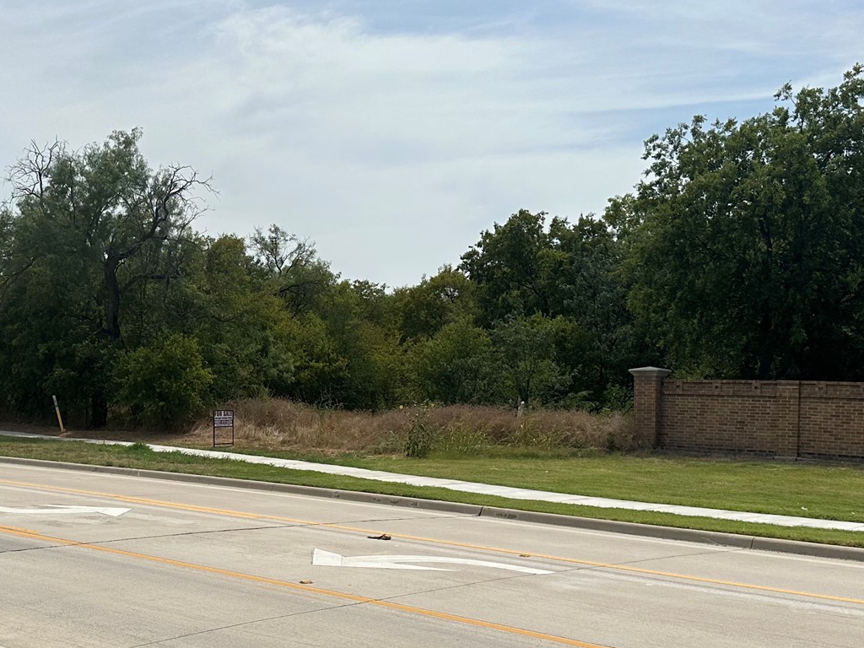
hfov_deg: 39.0
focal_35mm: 48
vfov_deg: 30.1
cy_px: 407
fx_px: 1198
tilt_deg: -1.4
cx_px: 264
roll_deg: -1.8
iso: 80
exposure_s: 1/10753
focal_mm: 6.86
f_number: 1.78
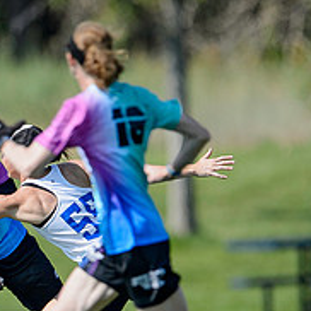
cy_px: 227
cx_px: 27
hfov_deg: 1.1
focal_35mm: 1601
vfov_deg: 1.1
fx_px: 16273
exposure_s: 1/6400
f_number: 2.8
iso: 200
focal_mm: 400
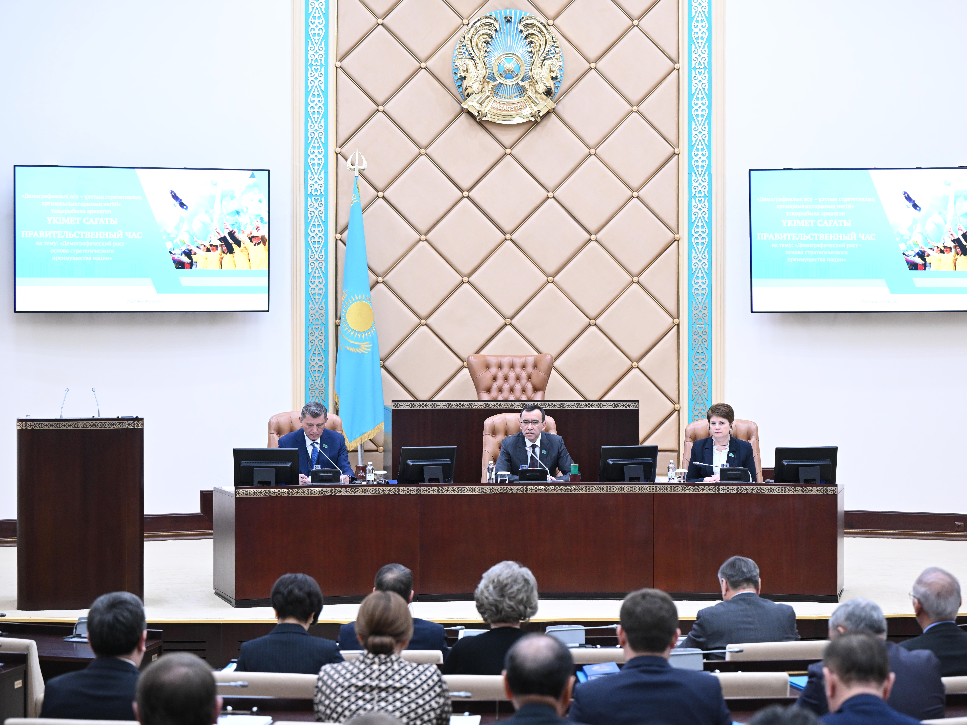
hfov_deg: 25.7
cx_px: 522
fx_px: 2123
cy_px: 362
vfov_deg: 19.4
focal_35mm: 76
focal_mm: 70
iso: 2500
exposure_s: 1/200
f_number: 3.2
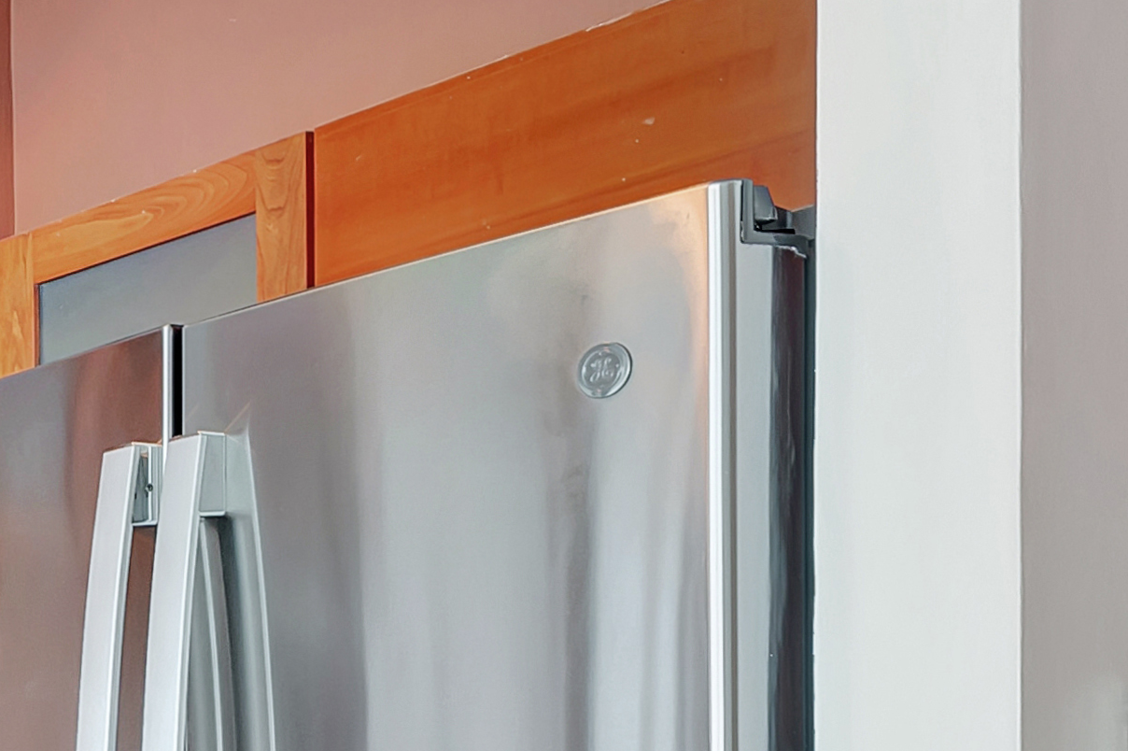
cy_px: 1009
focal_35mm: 92
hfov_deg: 15.5
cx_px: -1367
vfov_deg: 14.2
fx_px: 2870
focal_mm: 15.8
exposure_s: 1/1.67
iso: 400
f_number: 9
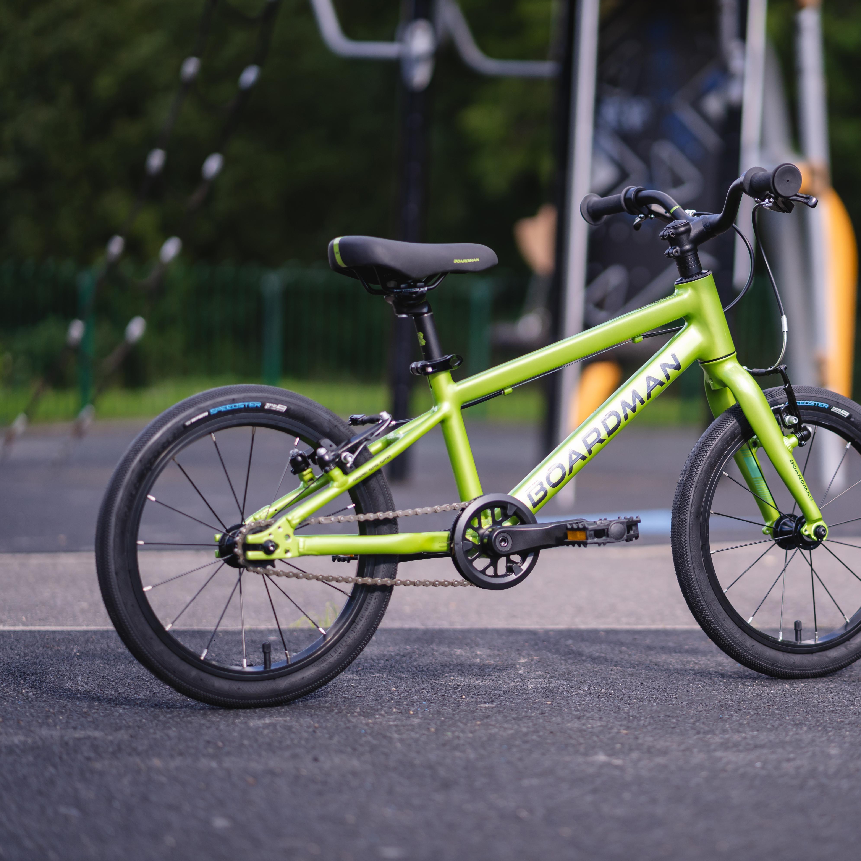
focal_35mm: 109
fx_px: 3067
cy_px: 428
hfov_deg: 15.9
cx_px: 646
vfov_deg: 16.0
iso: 200
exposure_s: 1/1600
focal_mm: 85
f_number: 2
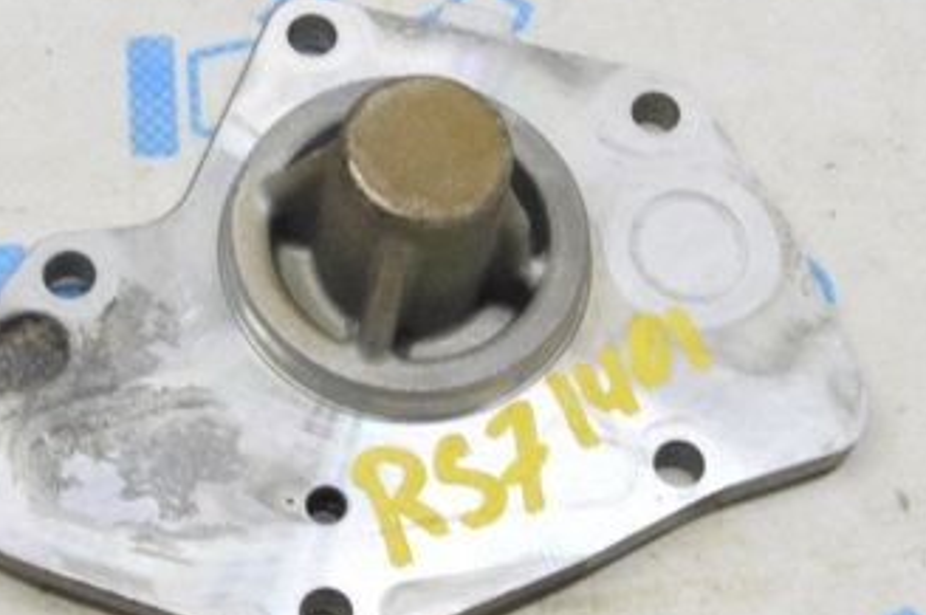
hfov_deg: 17.4
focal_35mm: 117
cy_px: 151
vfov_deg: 11.7
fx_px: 3006
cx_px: 226
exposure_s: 1/20
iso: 6400
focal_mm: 40
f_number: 20
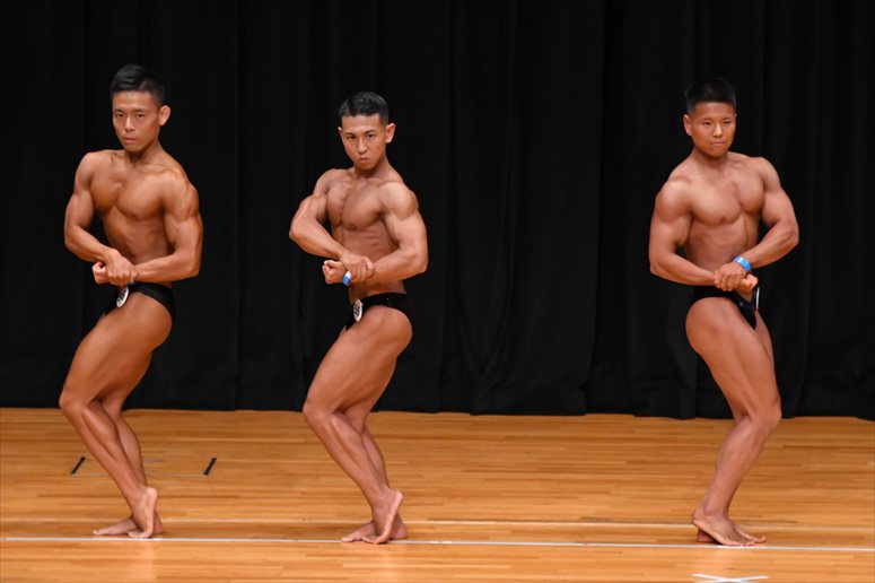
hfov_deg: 7.2
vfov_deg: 4.8
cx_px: 438
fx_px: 6924
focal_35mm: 285
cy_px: 292
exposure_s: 1/400
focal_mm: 190
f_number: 5.6
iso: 3200
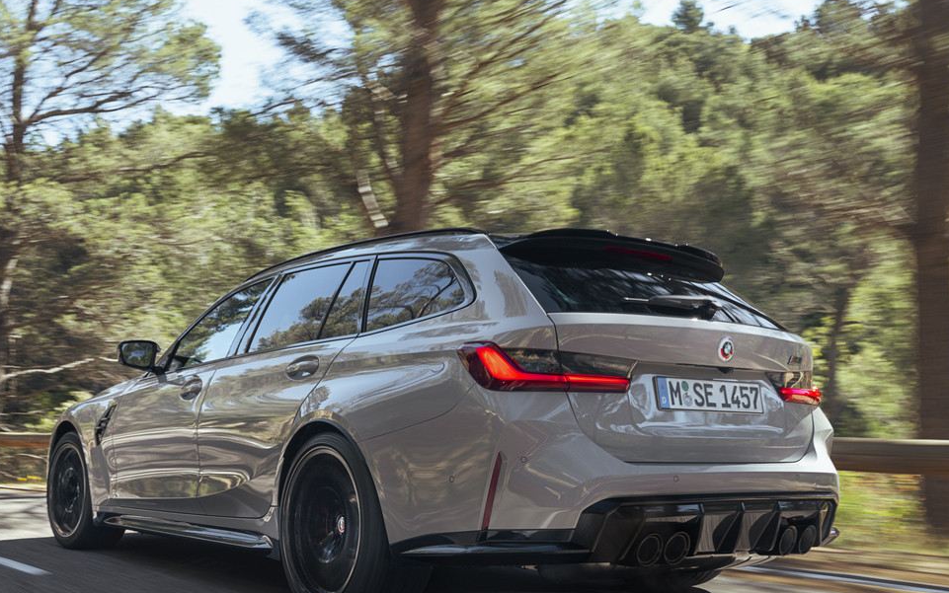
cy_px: 380
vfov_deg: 30.4
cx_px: 444
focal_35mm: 42
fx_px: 1086
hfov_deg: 47.2
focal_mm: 33
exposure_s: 1/30
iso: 125
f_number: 10
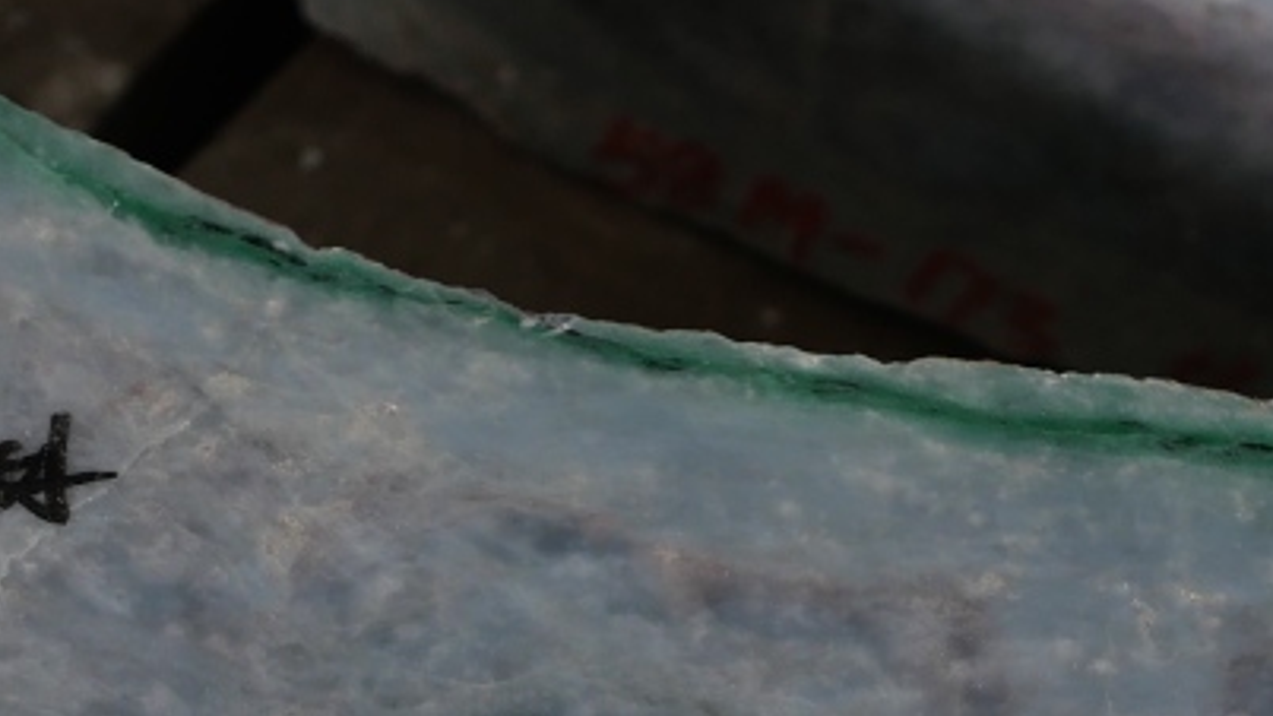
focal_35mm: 78
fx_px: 2633
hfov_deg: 27.0
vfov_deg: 13.7
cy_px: 1312
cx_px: 380
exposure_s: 1/125
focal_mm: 9
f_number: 2.8
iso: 200
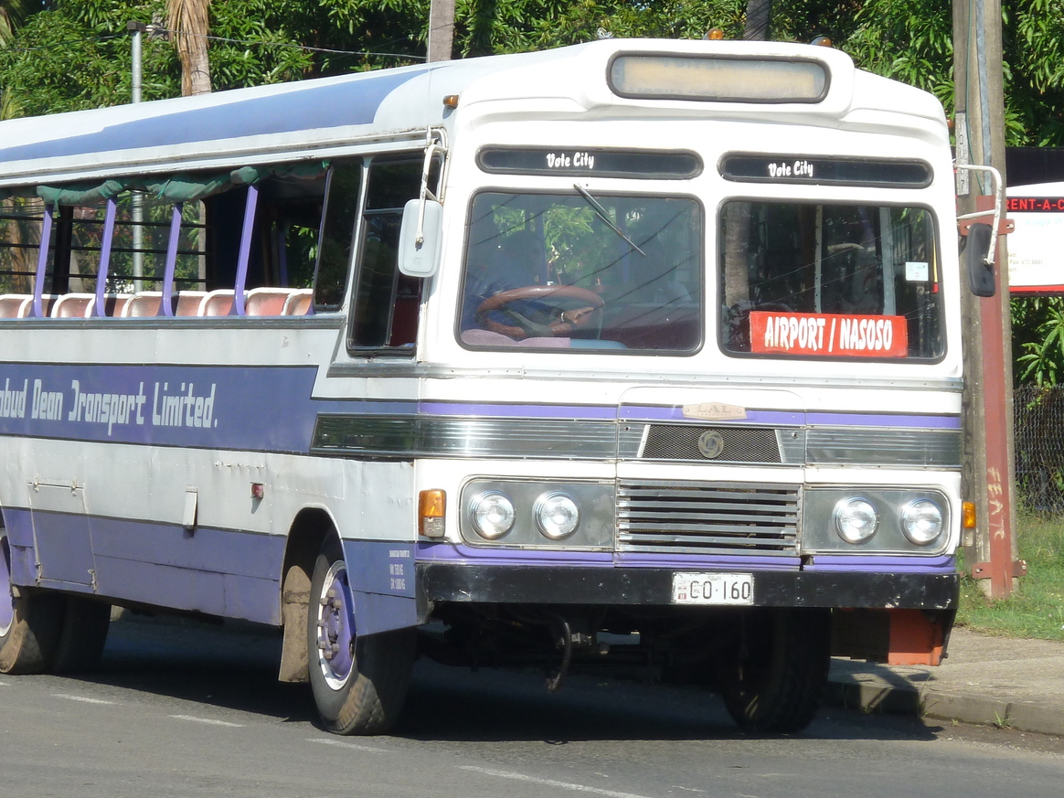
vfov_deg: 7.4
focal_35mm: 202
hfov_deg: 9.8
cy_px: 378
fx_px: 6209
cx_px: 565
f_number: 4.5
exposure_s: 1/500
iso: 100
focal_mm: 24.1
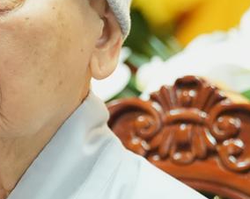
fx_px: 8003
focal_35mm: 1082
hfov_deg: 1.8
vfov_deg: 1.4
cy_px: 118
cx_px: -91
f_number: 2.8
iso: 3200
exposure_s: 1/125
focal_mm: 182
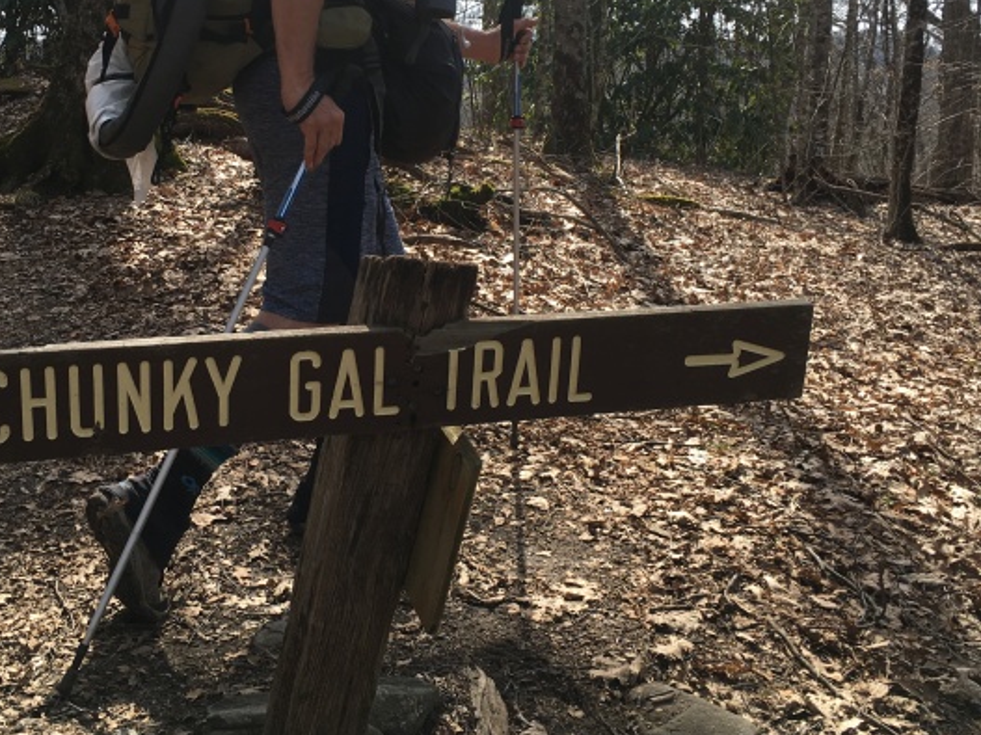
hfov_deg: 42.7
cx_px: 387
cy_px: 255
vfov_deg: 32.6
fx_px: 1247
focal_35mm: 44
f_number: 2.2
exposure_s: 1/693
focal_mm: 4.15
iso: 25
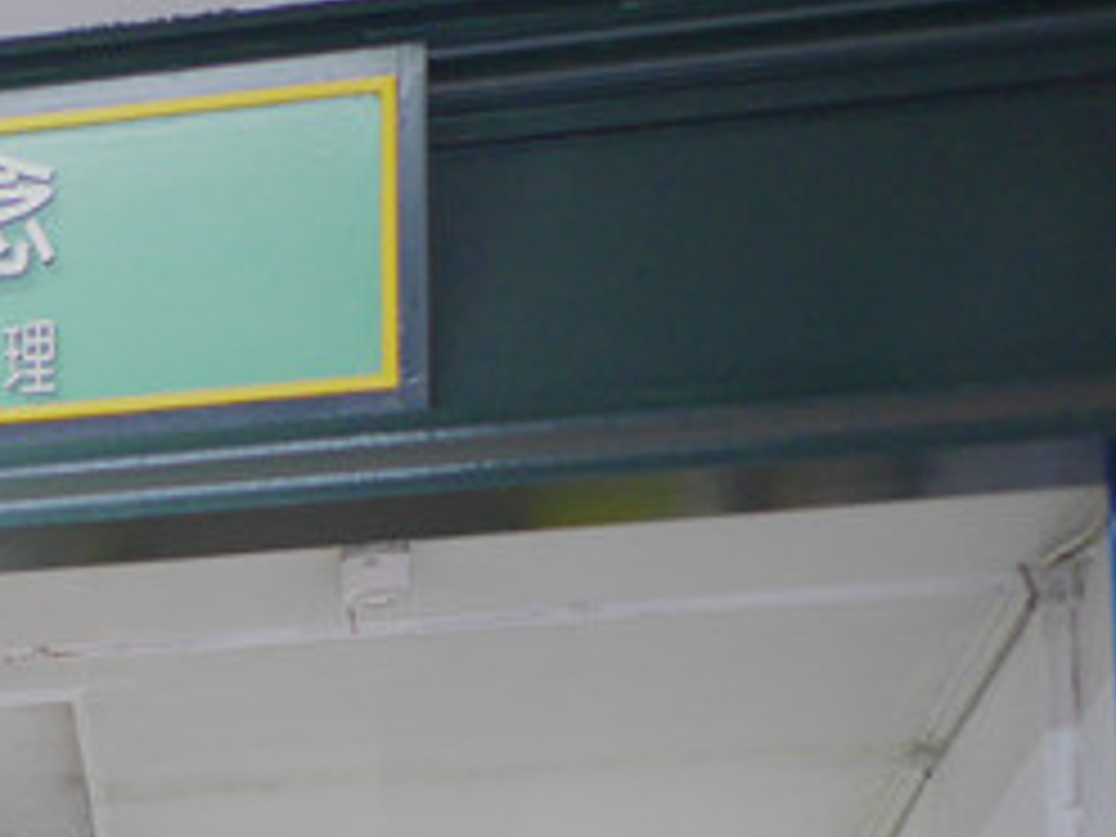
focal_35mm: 109
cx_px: -792
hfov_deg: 15.8
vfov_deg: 12.4
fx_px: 3514
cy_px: 1505
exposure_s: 1/60
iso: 250
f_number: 1.7
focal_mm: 15
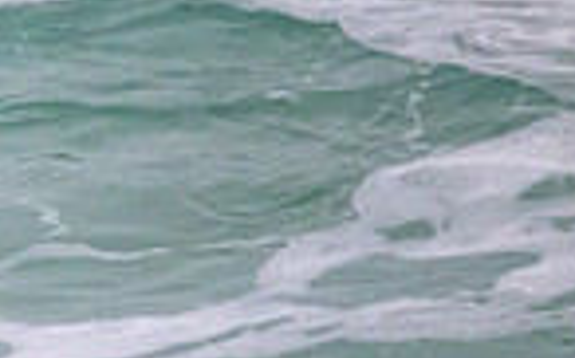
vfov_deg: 0.4
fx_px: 50687
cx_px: -532
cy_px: 191
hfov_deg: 0.6
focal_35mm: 3237
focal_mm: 800
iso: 8000
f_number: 11
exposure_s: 1/1250
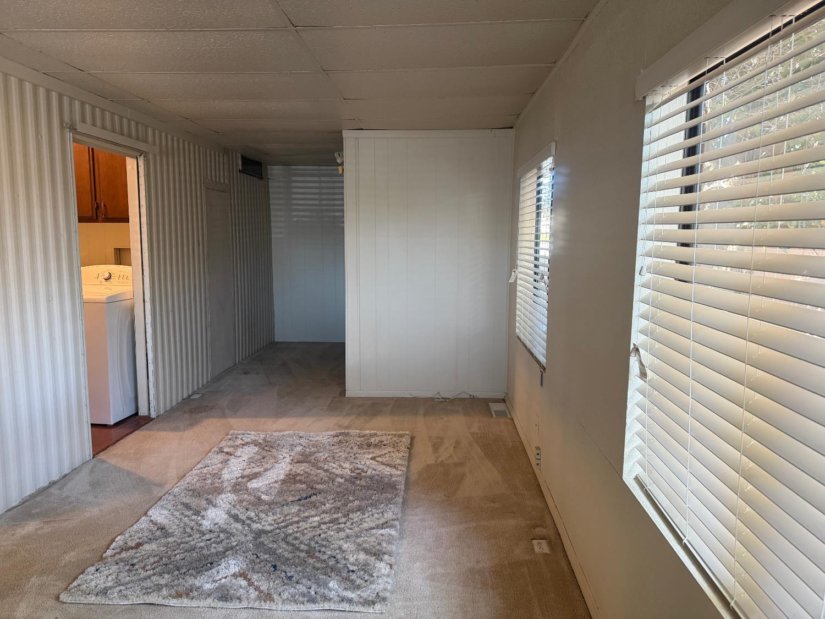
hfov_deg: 71.6
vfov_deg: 56.8
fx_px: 572
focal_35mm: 24
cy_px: 310
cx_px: 412
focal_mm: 6.76
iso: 320
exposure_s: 1/60
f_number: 1.78
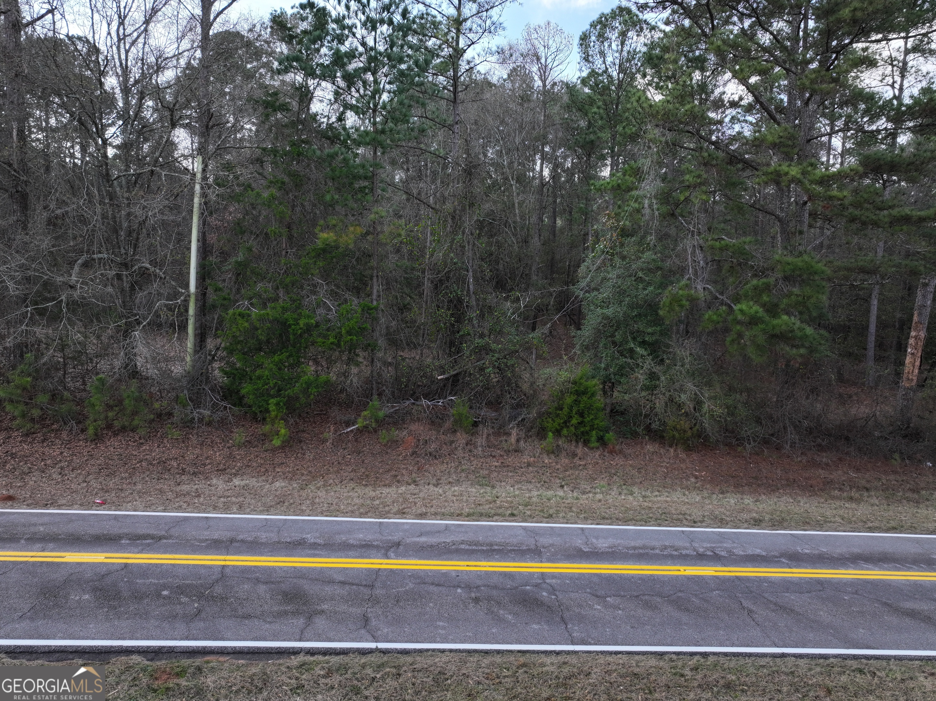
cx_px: 468
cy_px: 350
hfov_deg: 71.6
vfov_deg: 56.8
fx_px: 649
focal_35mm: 24
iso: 190
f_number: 2.8
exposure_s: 1/15
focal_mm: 12.29
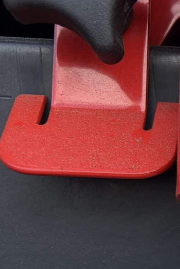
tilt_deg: -7.8
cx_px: 434
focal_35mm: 95
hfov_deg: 11.7
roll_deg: -1.1
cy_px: 285
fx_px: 712
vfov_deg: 20.6
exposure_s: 1/907
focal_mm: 5.96
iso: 50
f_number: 1.6
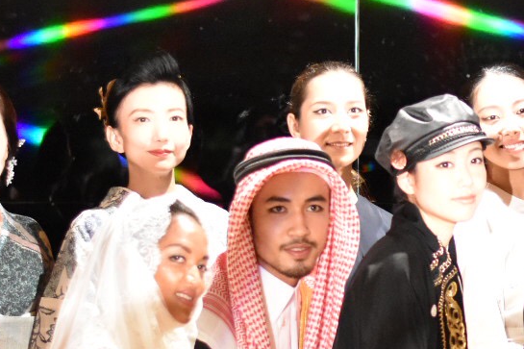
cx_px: 549
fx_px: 3245
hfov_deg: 9.2
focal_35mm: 223
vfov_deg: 6.2
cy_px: 262
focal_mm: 50
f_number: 2
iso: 5000
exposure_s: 1/400
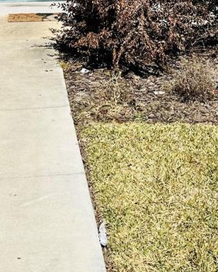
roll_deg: -0.1
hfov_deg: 20.8
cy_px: -69
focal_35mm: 73
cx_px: 168
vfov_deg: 23.4
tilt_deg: -0.7
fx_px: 589
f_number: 1.78
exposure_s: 1/8929
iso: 80
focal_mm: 6.86
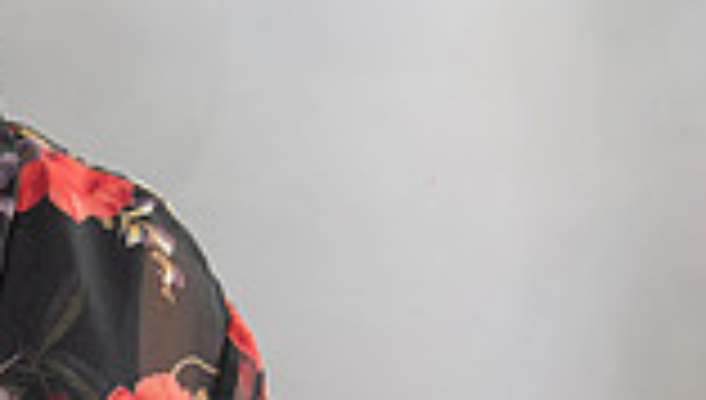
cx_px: -348
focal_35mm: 262
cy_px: 458
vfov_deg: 4.7
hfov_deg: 8.1
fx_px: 4914
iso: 200
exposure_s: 1/125
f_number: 5.6
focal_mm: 45
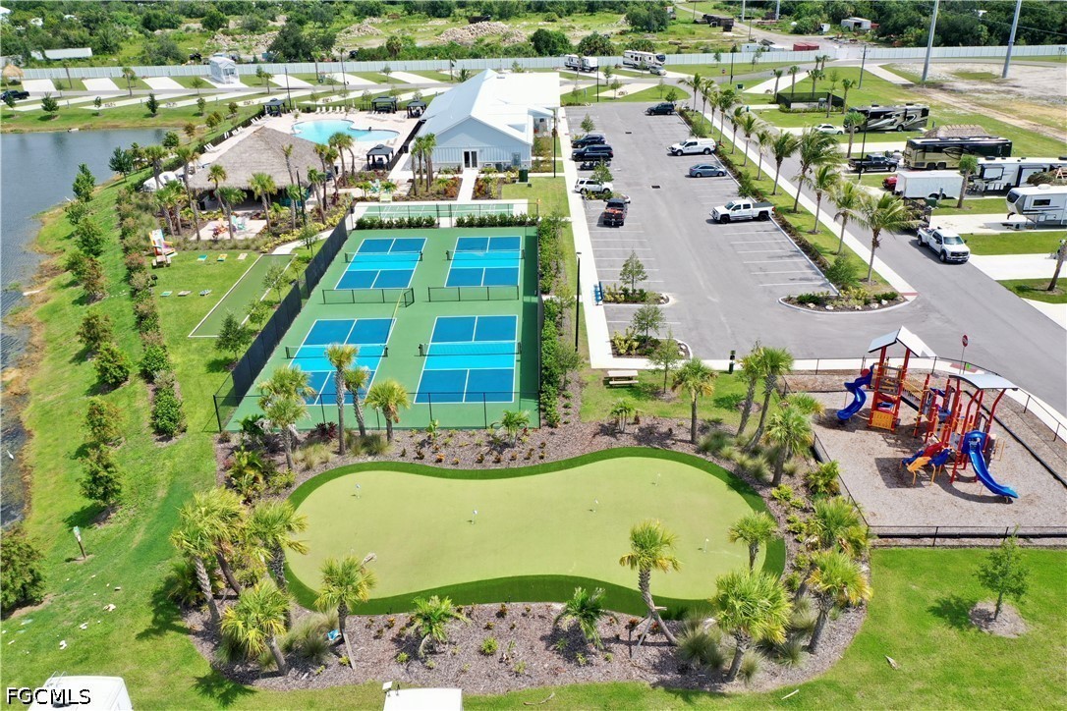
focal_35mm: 28
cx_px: 534
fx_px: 830
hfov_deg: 65.5
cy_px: 356
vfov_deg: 46.4
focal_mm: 10.26
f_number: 5.6
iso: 100
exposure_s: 1/320
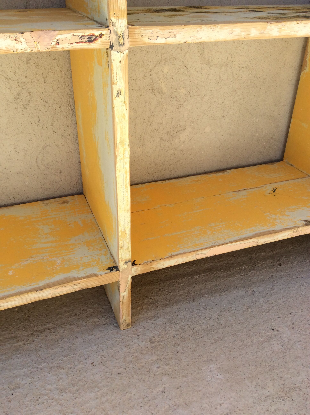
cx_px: 155
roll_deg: -0.8
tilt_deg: -30.8
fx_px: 383
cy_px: 208
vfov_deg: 56.9
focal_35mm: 32
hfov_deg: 44.1
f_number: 2.4
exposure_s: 1/515
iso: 32
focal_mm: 3.3
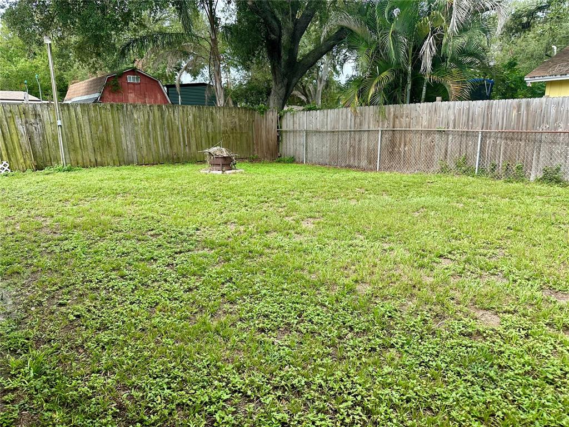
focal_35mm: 24
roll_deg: +0.1
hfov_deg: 71.6
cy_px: 214
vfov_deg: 56.8
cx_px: 284
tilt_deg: -12.2
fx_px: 394
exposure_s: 1/1212
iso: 80
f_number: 1.78
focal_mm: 6.86
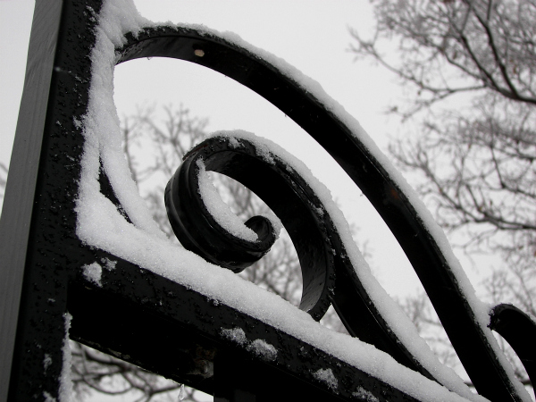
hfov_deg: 29.4
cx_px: 268
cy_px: 201
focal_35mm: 66
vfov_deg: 22.3
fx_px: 1022
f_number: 2.8
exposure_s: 1/250
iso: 50
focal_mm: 10.9
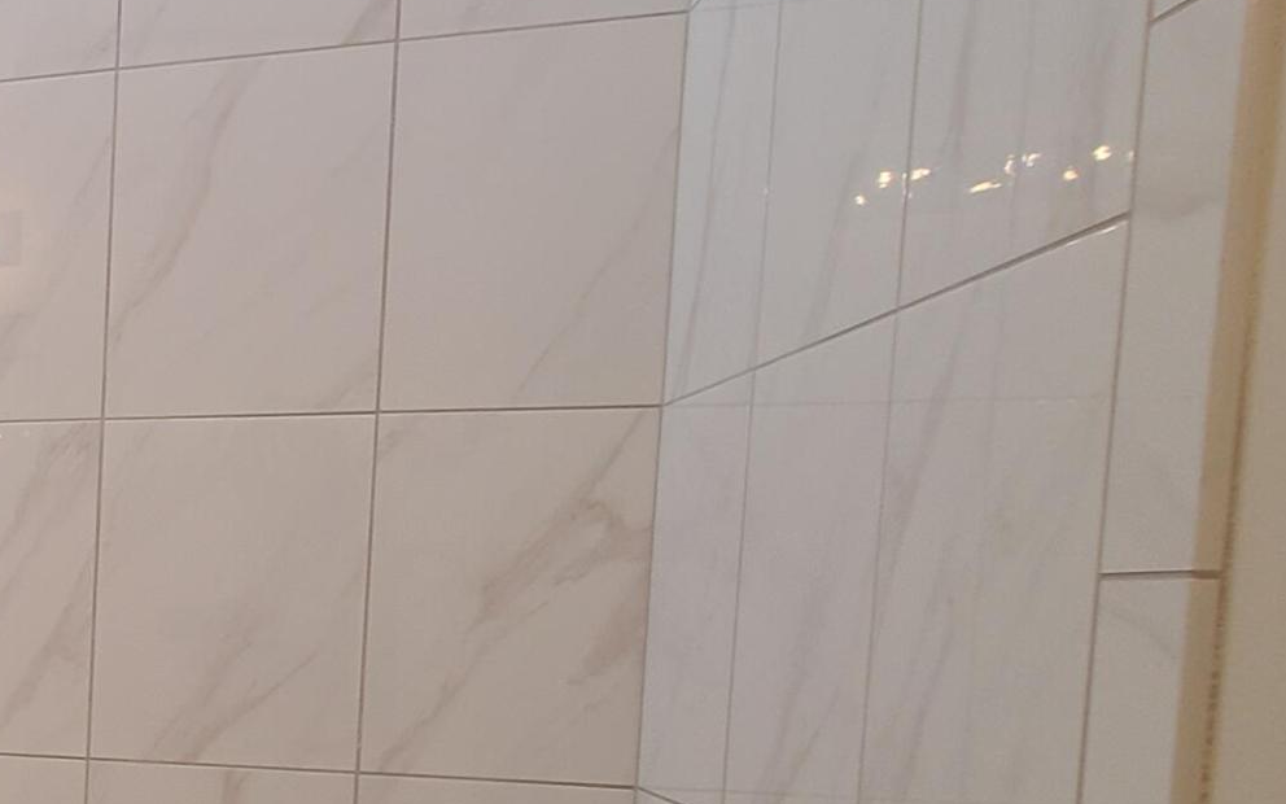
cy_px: 696
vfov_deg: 30.8
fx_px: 1402
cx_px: -468
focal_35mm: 40
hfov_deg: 32.9
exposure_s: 1/60
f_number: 2.2
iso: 160
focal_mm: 2.2
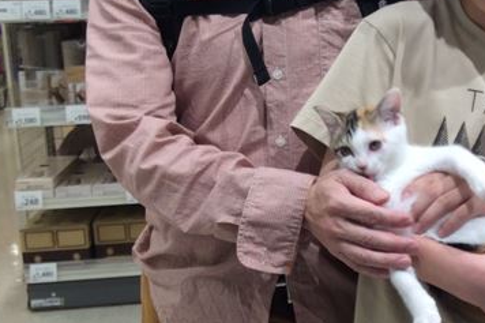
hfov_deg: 26.6
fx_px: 1010
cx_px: 368
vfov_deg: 18.2
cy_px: 134
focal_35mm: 75
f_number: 2.4
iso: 32
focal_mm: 3.3
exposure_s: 1/30
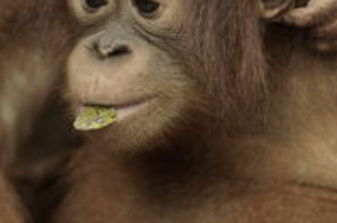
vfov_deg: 3.2
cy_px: 66
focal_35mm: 429
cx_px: 30
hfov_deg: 4.8
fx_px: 4009
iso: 320
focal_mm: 142
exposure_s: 1/250
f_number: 3.5
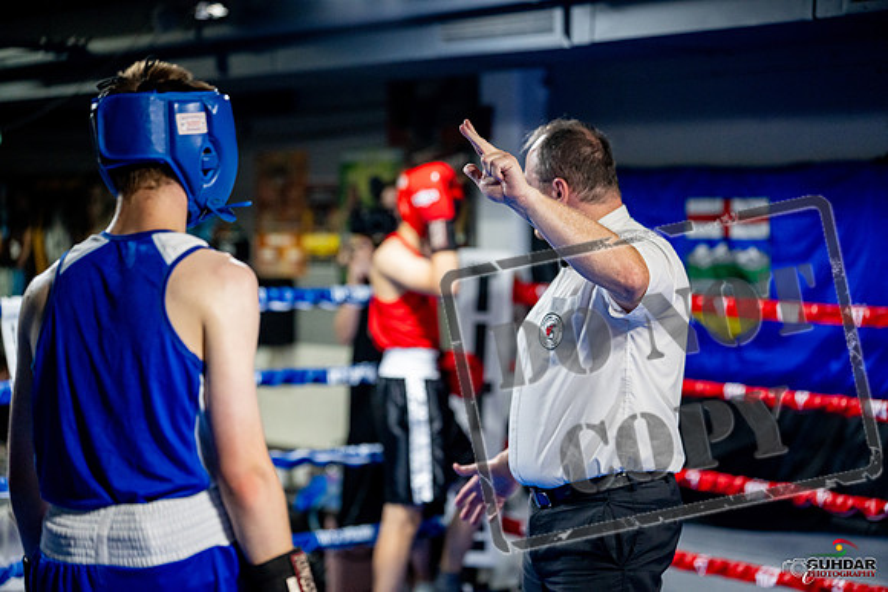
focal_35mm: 82
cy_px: 296
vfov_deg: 16.7
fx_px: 2023
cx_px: 444
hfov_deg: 24.8
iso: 4000
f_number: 2
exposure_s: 1/1000
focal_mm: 82
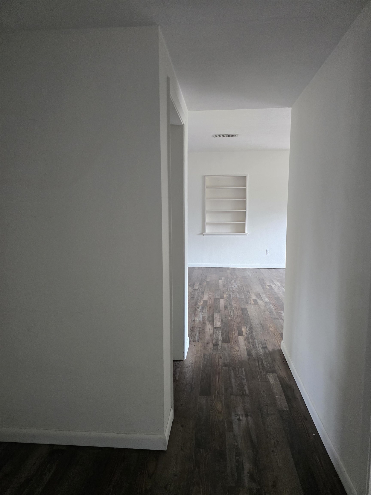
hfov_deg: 58.9
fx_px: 329
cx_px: 186
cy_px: 248
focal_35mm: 23
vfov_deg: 73.9
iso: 1000
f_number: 1.7
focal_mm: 6.3
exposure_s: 1/120
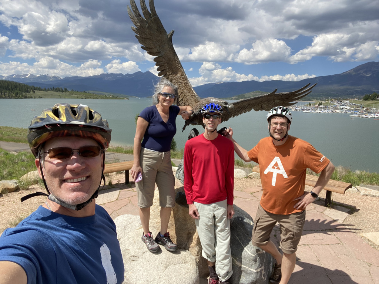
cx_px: 190
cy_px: 142
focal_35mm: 23
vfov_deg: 58.9
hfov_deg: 73.9
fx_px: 252
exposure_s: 1/740
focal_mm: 2.71
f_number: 2.2
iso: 25
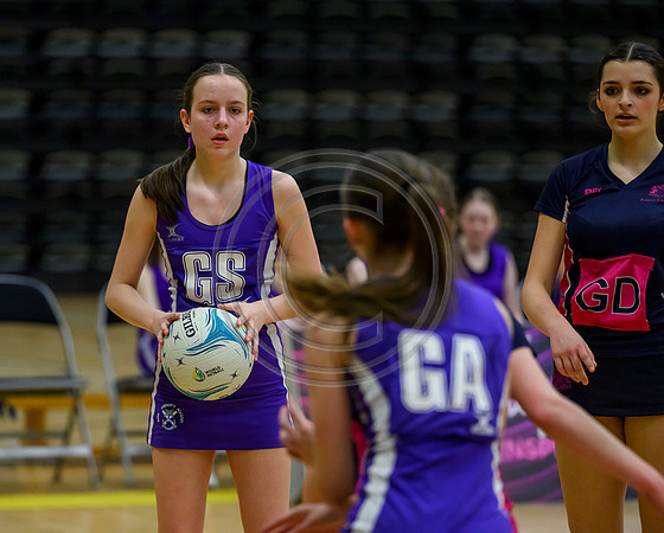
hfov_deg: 8.3
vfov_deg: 6.7
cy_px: 259
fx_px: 4568
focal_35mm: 232
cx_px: 253
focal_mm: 200
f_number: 3.5
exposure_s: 1/1000
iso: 6400
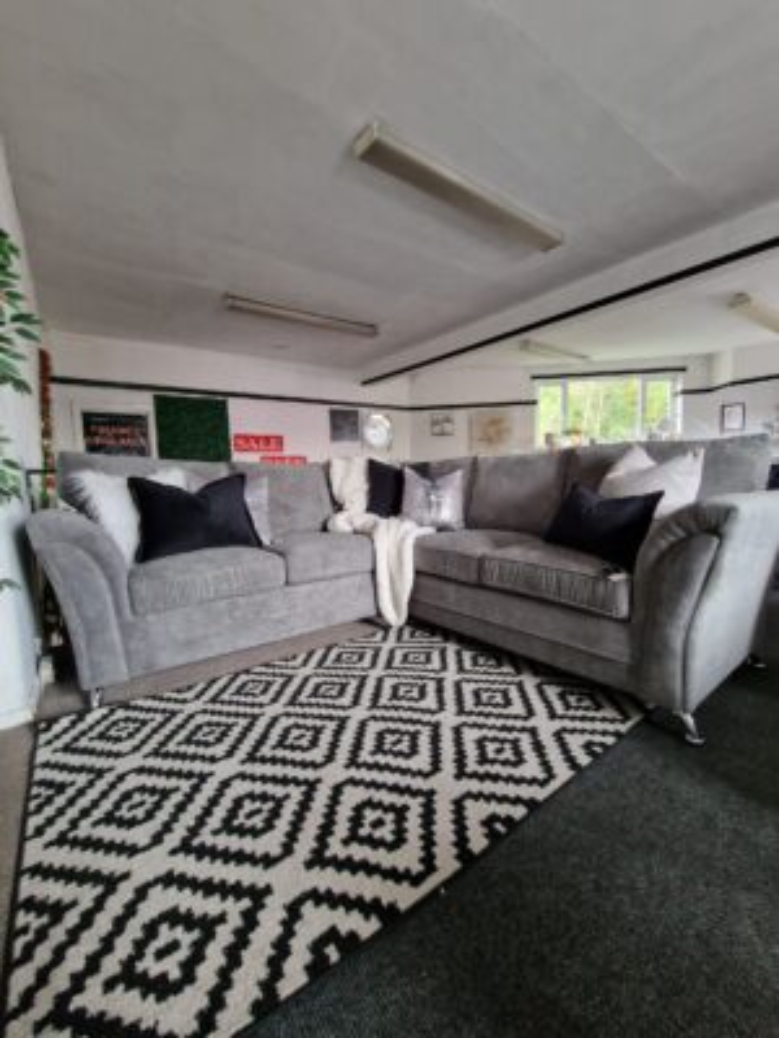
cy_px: 519
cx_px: 390
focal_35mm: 13
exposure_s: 1/33
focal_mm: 2.2
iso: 400
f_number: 2.2
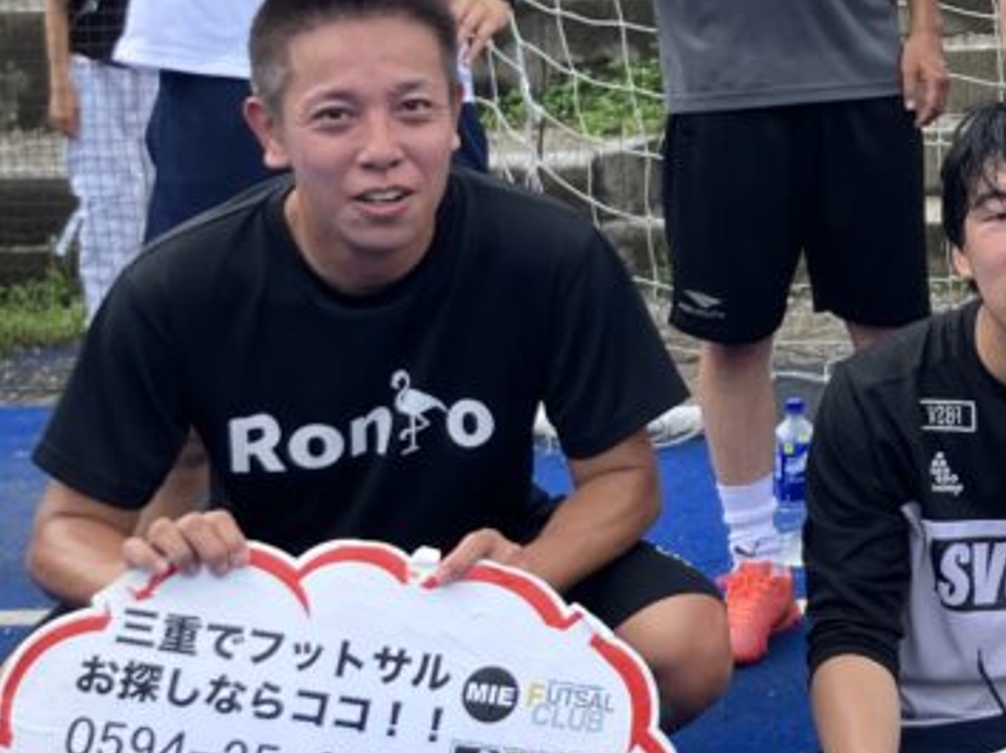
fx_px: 2352
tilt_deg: -5.3
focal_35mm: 81
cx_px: 1091
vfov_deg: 18.0
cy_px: 151
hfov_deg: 22.8
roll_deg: +0.9
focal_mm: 3.99
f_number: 1.8
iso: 32
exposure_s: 1/360
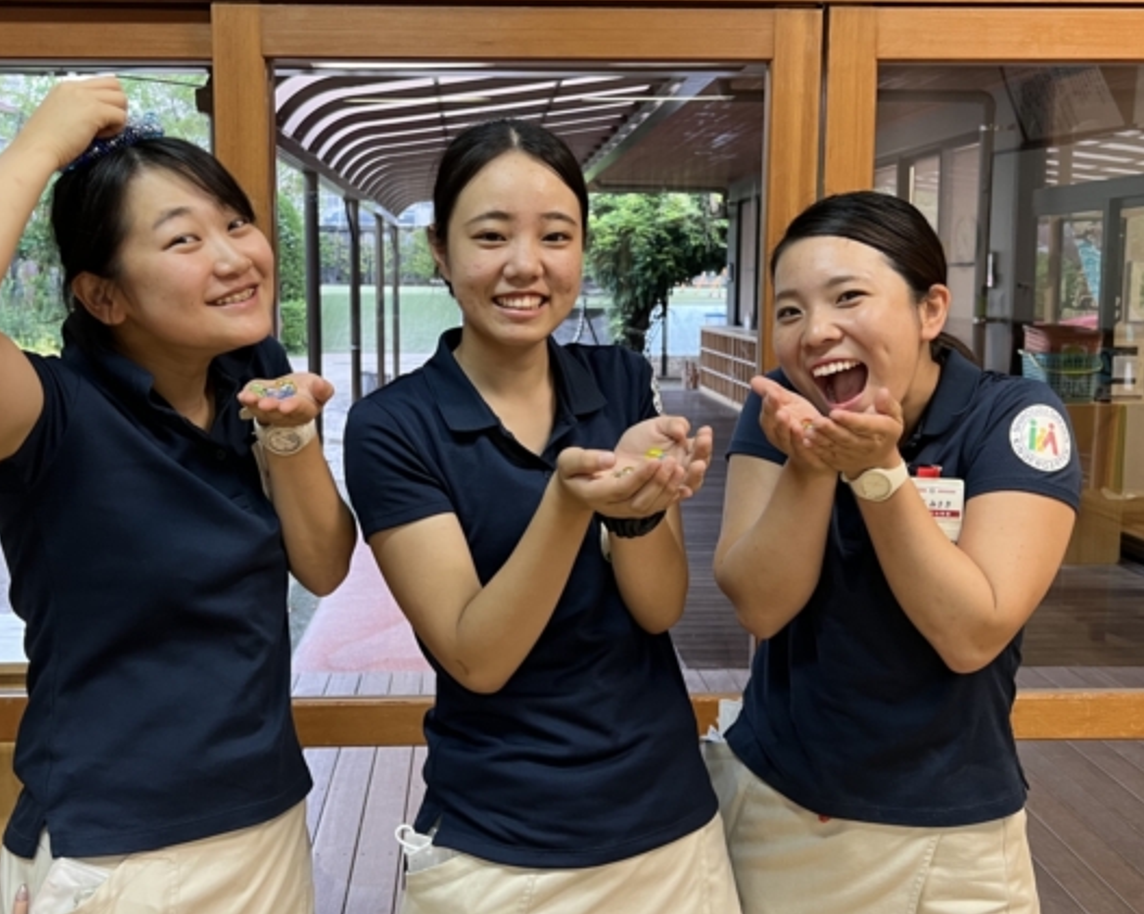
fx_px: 1252
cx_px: 514
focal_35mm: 37
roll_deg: +0.4
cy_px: 406
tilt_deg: -6.0
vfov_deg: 40.0
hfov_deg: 49.0
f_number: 1.5
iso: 125
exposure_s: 1/60
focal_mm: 5.7
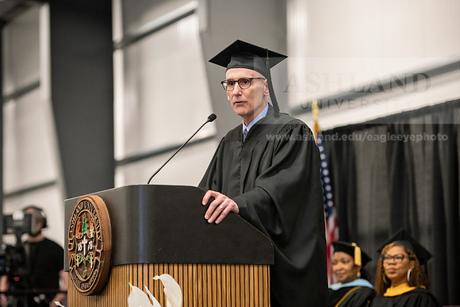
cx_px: 230
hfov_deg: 16.8
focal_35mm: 122
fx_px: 1559
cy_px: 154
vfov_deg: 11.2
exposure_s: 1/200
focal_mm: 122
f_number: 3.2
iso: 3200
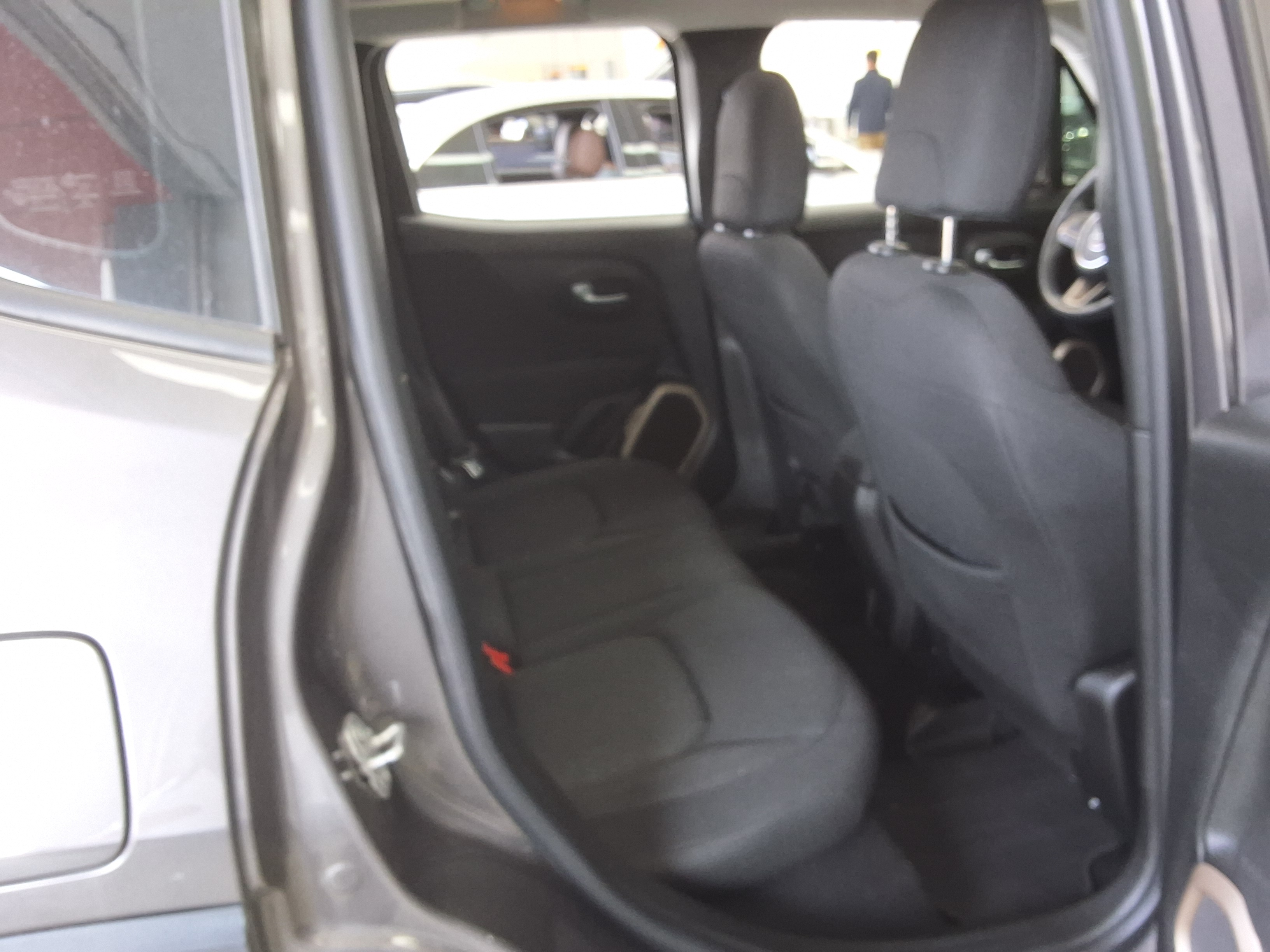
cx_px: 635
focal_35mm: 28
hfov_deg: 63.4
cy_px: 476
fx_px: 1027
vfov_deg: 49.7
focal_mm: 2.91
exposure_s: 1/40
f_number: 1.9
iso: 64
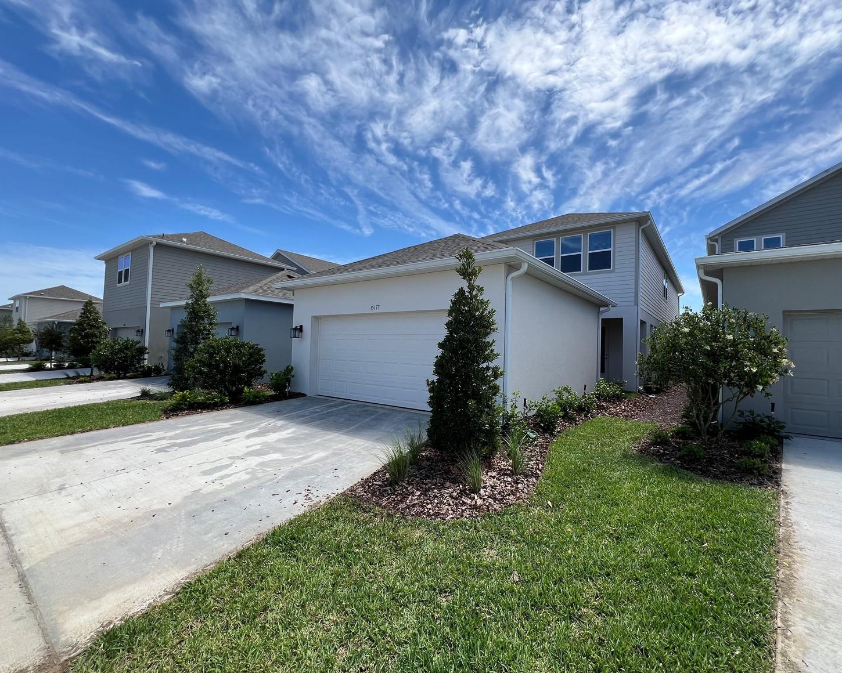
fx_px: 349
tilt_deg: +2.3
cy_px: 335
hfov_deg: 100.5
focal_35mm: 14
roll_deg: -1.3
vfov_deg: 88.0
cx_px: 458
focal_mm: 1.57
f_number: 1.8
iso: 32
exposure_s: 1/1167
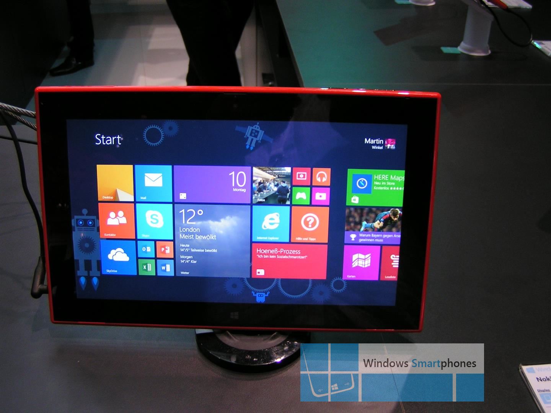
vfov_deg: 37.7
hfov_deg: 49.0
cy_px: 206
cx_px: 276
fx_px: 605
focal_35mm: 38
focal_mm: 5.8
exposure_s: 1/40
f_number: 2.8
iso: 64
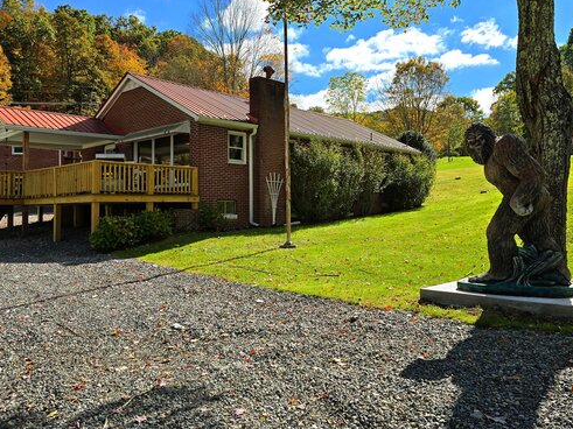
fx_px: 496
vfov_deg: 46.7
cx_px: 310
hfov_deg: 59.9
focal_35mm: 30
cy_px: 194
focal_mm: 6.3
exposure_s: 1/992
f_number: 1.7
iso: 12
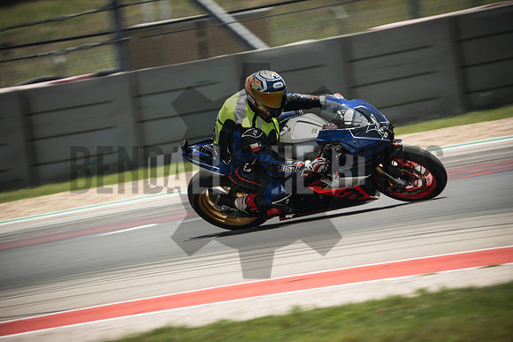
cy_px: 171
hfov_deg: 3.4
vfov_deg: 2.3
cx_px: 256
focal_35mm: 600
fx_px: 8552
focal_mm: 400
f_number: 7.1
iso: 160
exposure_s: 1/250
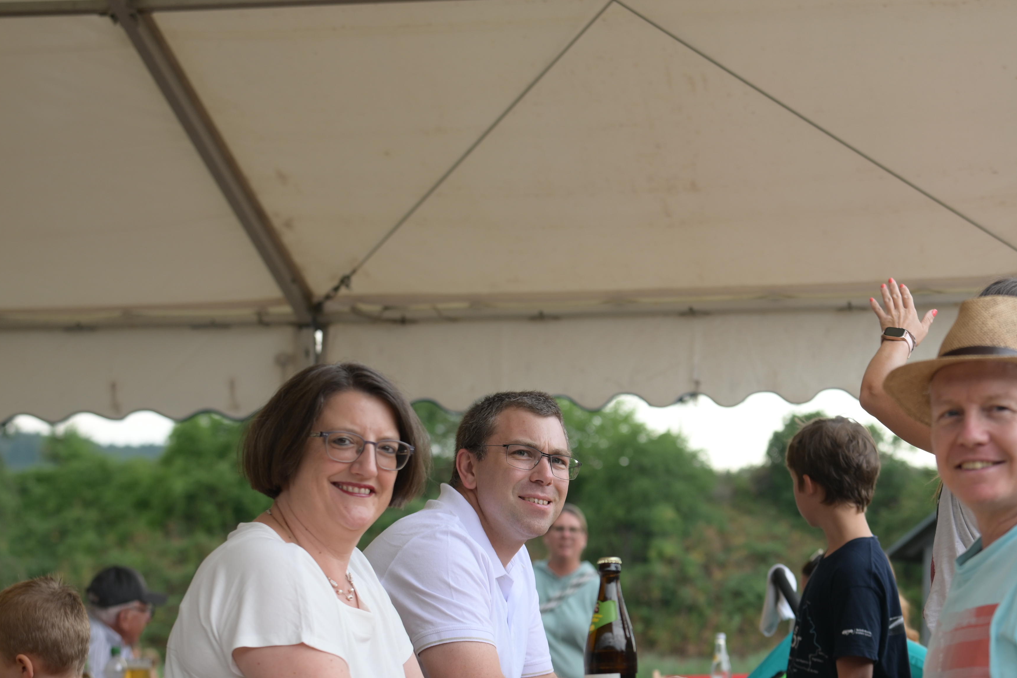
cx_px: 769
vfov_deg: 16.1
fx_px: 2373
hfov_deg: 23.9
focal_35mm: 84
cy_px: 553
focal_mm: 47
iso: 160
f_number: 2.8
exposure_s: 1/125
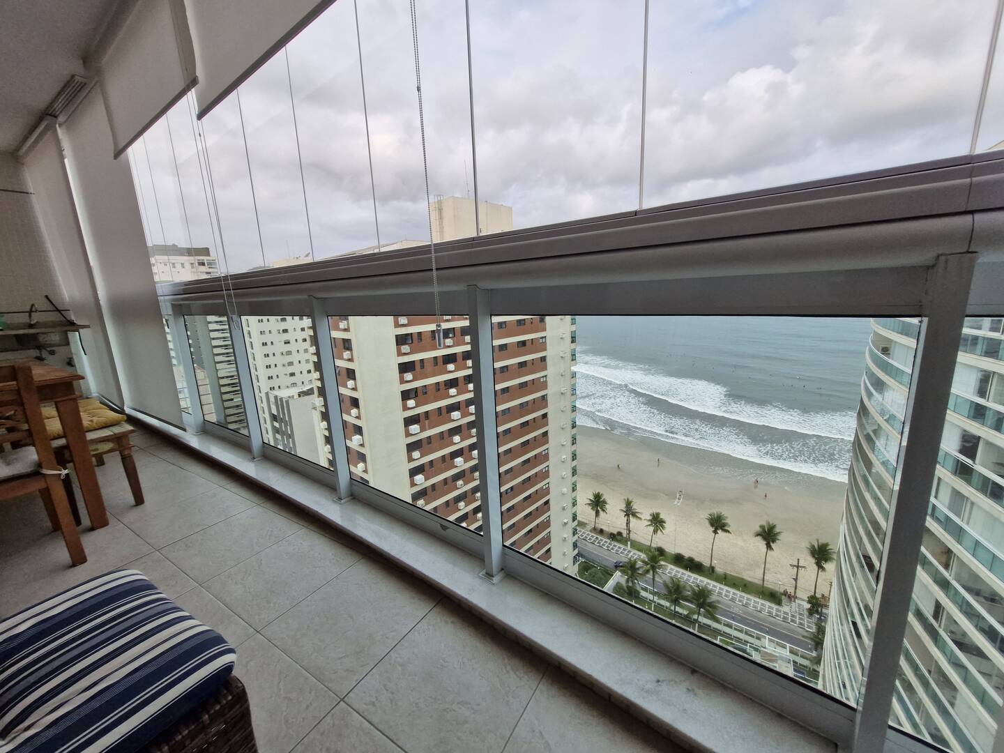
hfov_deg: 106.2
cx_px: 502
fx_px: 377
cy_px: 376
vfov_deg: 89.9
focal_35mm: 13
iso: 50
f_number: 2.2
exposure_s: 1/421
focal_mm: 1.74
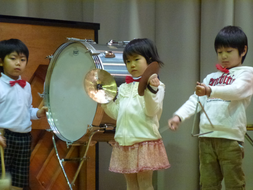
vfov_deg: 6.4
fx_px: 1696
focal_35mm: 232
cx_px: 126
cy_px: 95
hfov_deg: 8.5
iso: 800
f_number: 5.6
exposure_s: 1/20
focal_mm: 41.5
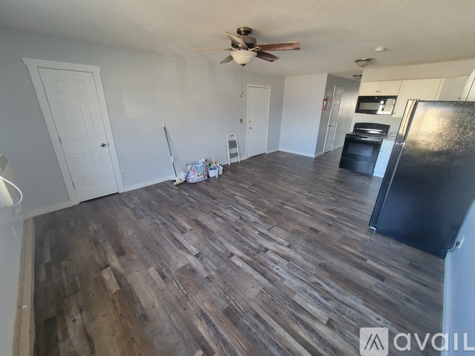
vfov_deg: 89.9
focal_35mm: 13
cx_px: 238
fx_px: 178
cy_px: 178
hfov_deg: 106.2
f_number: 2.2
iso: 320
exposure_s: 1/40
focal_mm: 2.2
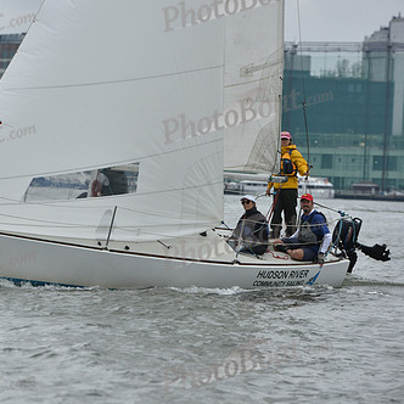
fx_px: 3922
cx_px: 100
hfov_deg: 5.9
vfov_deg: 5.9
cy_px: 193
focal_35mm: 297
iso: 400
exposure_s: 1/800
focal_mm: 200
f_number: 7.1
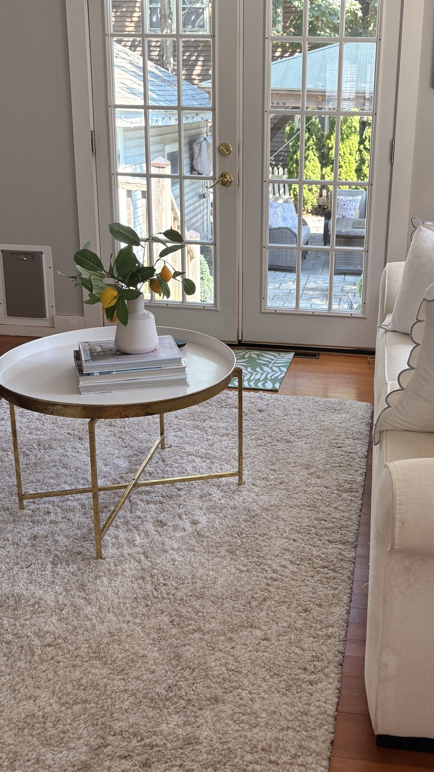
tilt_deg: -15.5
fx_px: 777
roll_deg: -2.6
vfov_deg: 52.6
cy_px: 326
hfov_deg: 31.0
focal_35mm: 38
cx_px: 277
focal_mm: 5.96
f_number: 1.6
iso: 80
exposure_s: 1/217
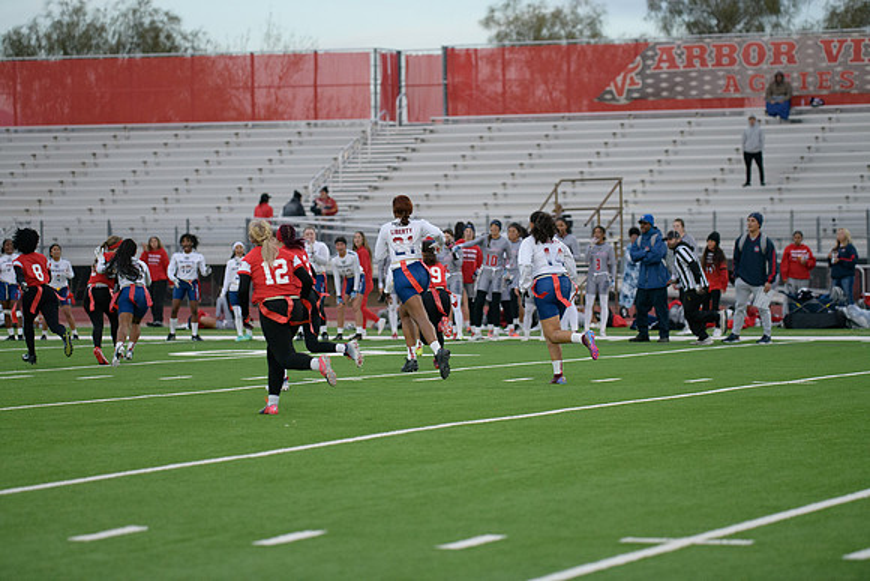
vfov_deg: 9.5
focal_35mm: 145
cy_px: 290
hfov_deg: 14.2
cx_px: 435
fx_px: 3505
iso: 3200
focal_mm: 145
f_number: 2.8
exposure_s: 1/3200
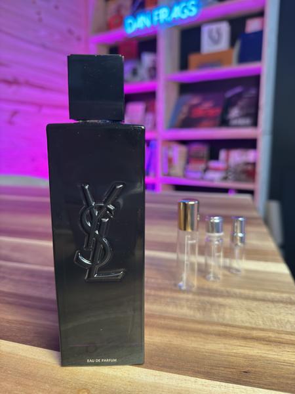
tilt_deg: -10.5
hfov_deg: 56.8
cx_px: 148
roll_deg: -0.8
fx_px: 273
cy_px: 197
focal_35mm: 24
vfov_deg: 71.6
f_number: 1.78
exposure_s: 1/37
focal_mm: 6.76
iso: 500
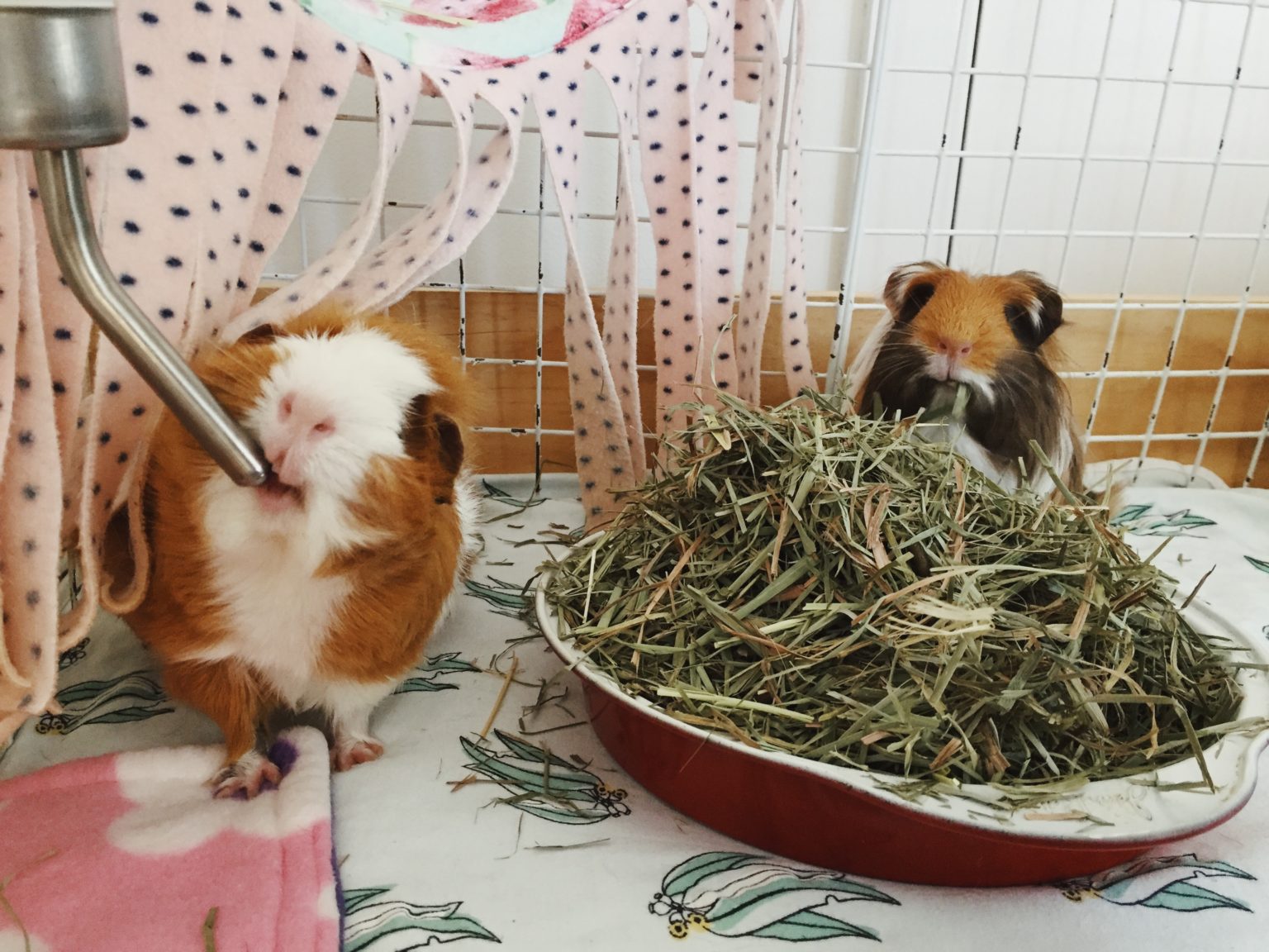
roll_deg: -1.7
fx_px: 1063
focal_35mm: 29
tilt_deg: -18.0
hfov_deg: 61.7
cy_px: 476
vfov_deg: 48.2
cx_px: 634
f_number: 2.2
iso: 200
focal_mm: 4.15
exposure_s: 1/33
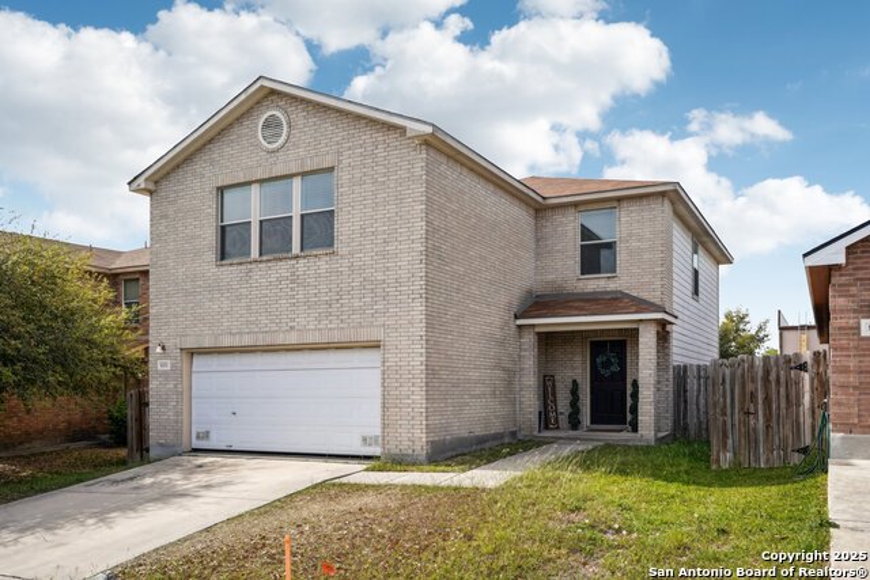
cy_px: 290
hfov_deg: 63.6
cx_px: 435
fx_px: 701
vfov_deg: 45.0
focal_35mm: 29
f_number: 8
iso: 100
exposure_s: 1/200
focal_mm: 29
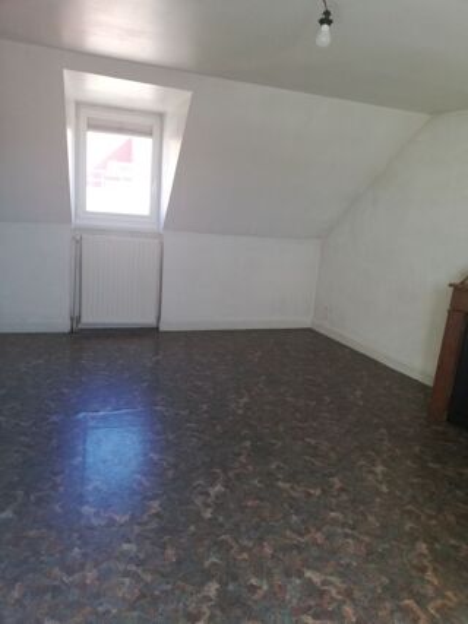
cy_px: 312
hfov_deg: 53.0
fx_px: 469
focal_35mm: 26
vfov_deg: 67.3
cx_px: 234
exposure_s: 1/50
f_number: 2.2
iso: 125
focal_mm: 3.81
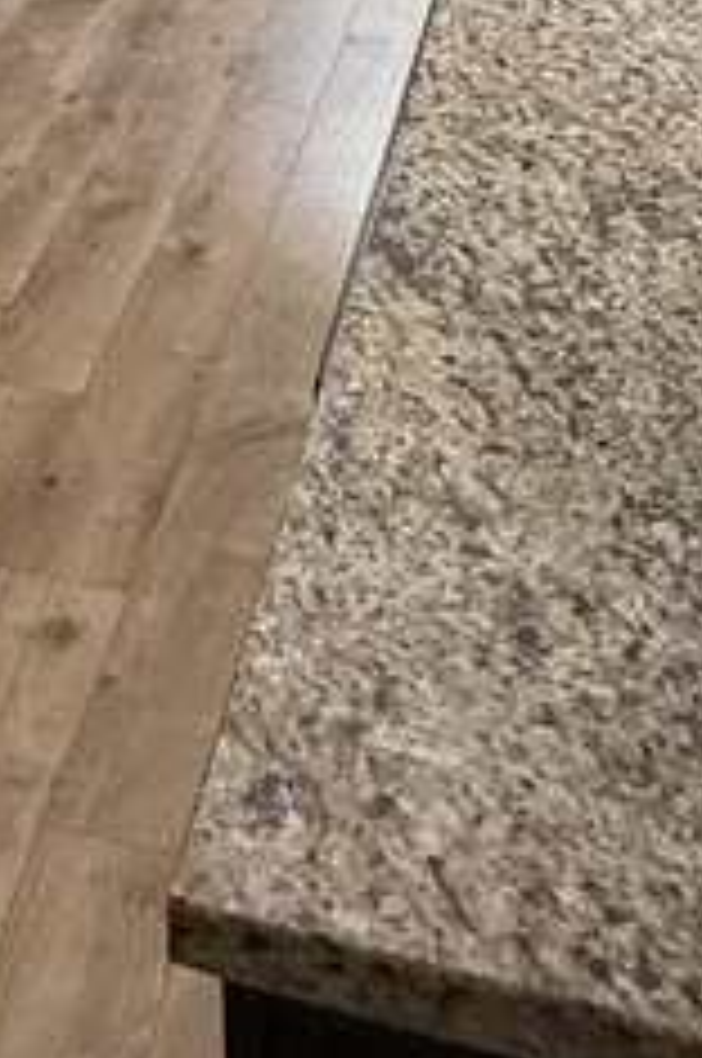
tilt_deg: -12.0
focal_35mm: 67
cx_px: -36
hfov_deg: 19.5
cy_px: -351
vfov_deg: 25.5
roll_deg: +3.6
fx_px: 1965
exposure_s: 1/120
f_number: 2.2
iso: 250
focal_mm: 2.22
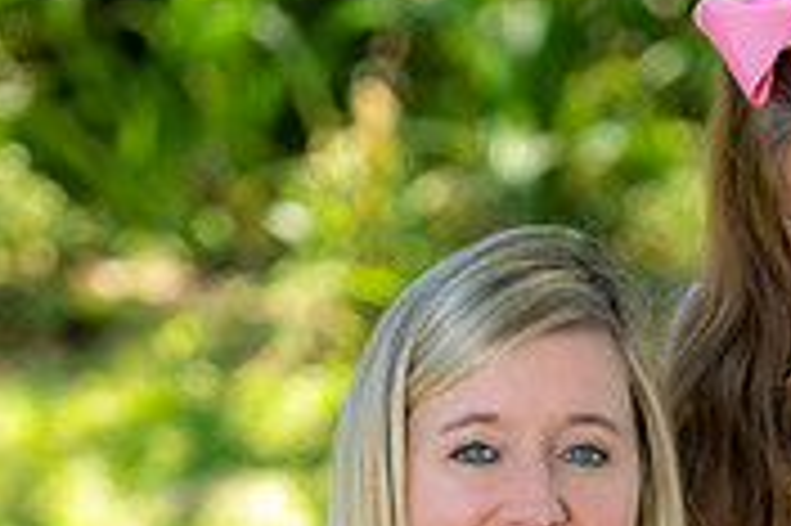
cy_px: 796
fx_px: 7288
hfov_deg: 6.2
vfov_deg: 4.1
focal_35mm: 332
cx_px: 595
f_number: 2.8
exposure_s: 1/250
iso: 100
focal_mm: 130
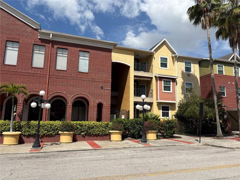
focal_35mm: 26
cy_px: 90
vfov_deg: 53.1
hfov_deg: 67.3
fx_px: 180
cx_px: 120
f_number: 1.6
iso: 50
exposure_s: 1/5814
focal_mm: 5.96
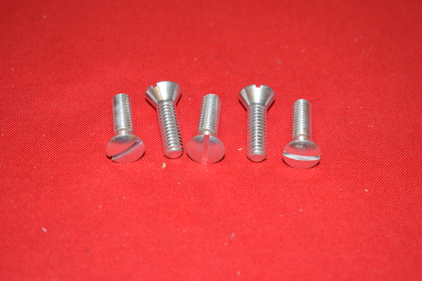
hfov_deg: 24.6
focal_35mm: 82
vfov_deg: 16.6
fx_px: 967
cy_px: 140
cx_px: 211
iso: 1250
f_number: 5.6
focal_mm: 55
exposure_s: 1/200
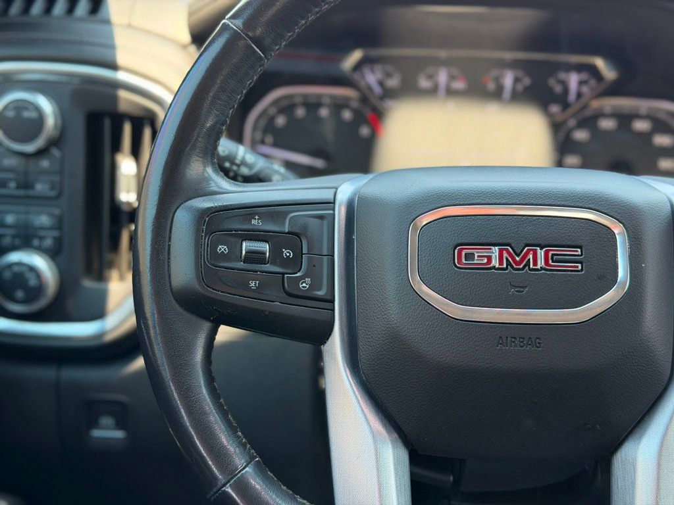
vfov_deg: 30.3
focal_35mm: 48
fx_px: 935
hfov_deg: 39.7
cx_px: 337
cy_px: 252
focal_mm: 6.76
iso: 100
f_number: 1.78
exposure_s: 1/121
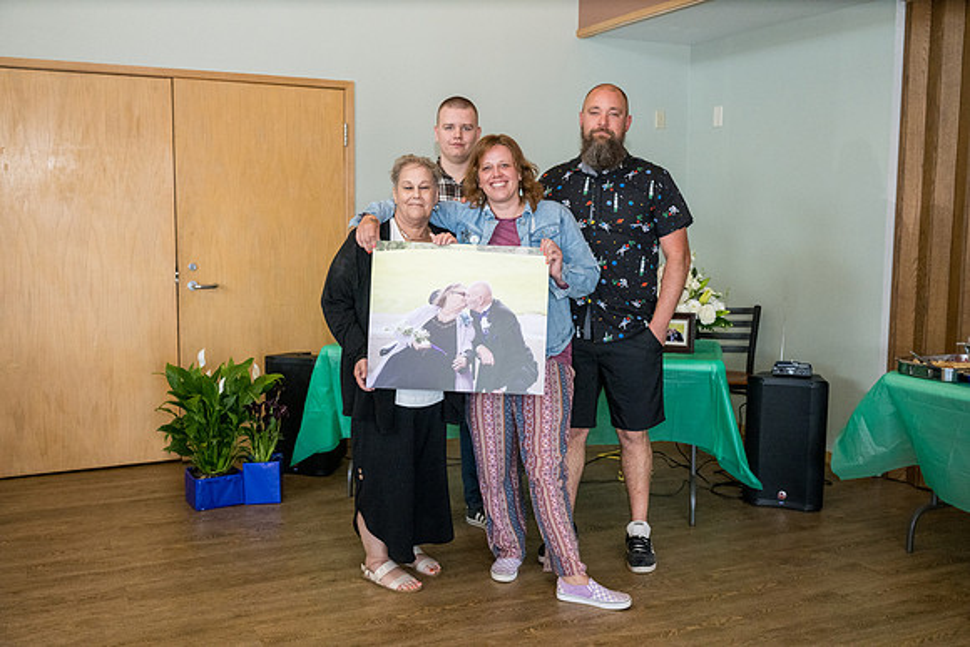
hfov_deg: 54.4
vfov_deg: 37.9
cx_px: 485
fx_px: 943
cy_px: 324
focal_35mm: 35
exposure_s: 1/250
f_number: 6.3
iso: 3200
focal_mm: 35
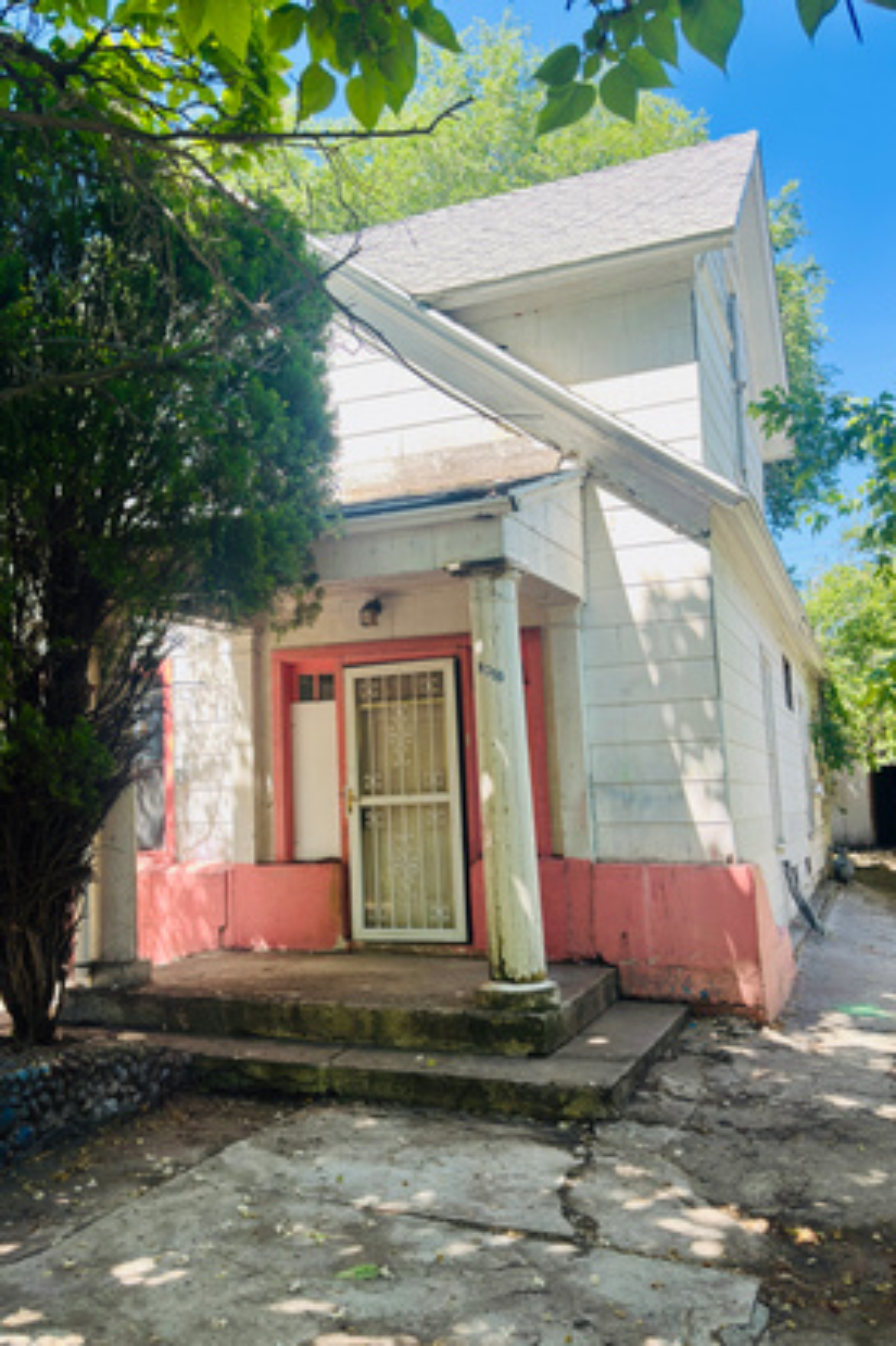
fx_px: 1083
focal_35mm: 29
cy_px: 681
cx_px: 394
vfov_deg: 63.7
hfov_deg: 44.8
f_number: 1.78
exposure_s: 1/1008
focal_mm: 6.76
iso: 100
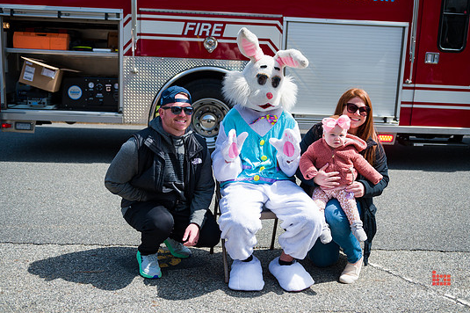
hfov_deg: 49.6
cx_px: 240
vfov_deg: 34.2
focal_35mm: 39
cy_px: 147
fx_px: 509
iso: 200
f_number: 4
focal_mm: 36
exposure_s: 1/2500
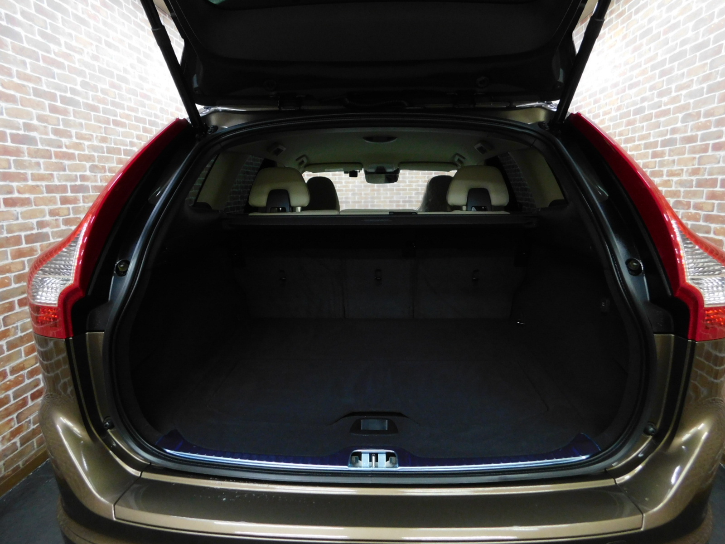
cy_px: 272
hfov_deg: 73.9
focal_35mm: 23
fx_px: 482
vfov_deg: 58.9
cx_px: 362
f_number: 3
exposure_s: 1/30
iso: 360
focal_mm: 4
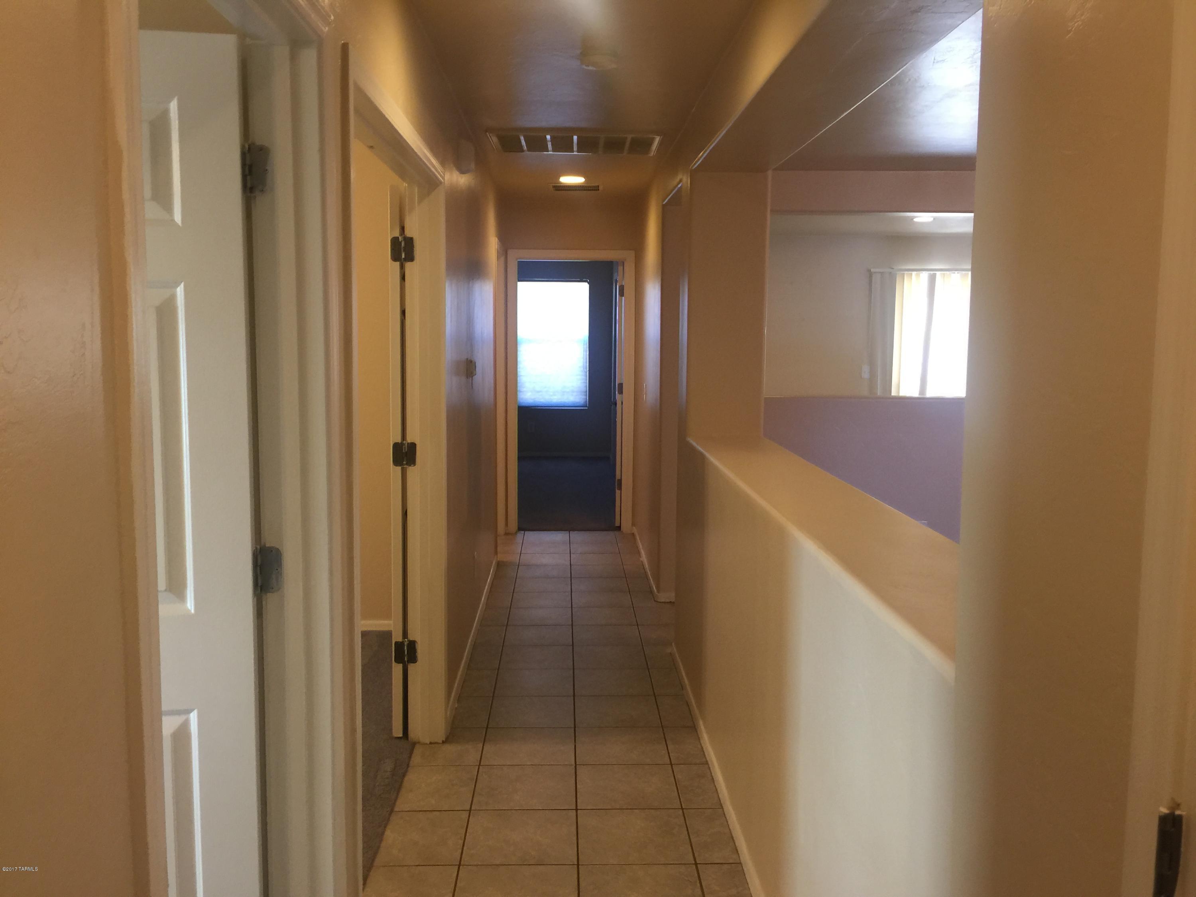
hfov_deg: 61.7
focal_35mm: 29
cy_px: 448
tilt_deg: -4.5
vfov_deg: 48.2
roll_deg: -1.6
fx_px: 1002
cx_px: 598
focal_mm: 4.15
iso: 50
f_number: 2.2
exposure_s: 1/15
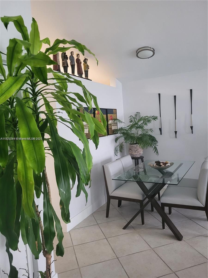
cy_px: 139
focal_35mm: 26
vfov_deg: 67.3
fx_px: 208
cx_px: 104
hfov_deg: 53.1
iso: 500
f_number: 1.8
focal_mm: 5.4
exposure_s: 1/40
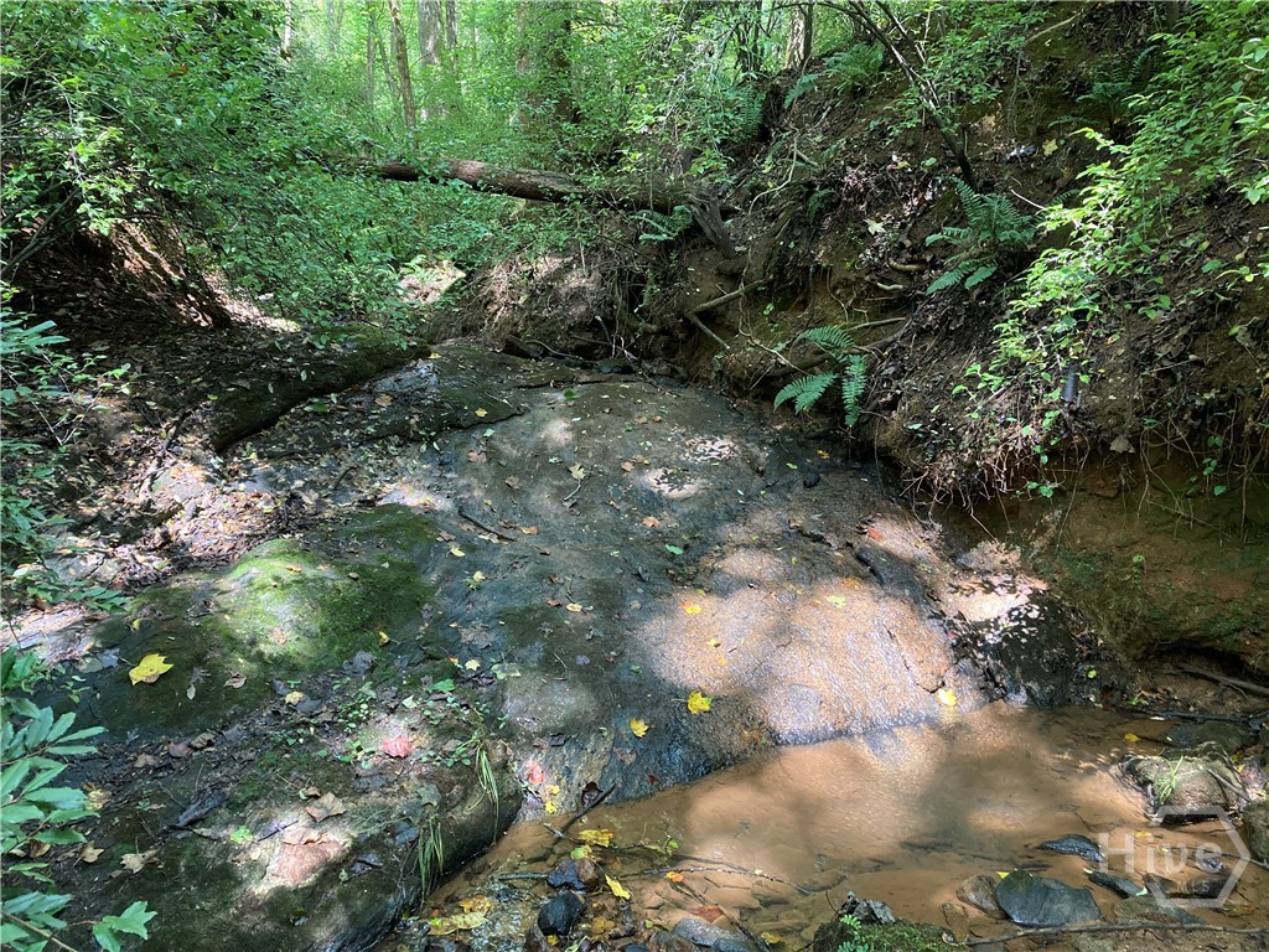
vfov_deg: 49.7
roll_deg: +0.9
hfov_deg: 63.4
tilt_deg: -11.5
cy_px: 476
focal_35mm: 28
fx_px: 1026
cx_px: 634
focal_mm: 3.99
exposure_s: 1/60
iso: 125
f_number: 1.8
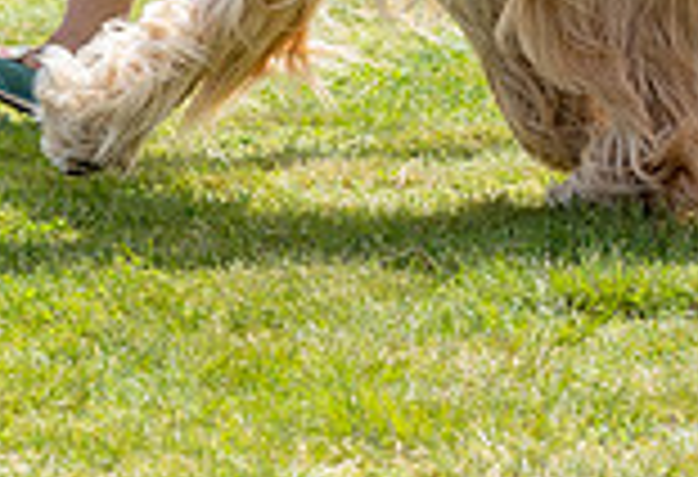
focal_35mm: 409
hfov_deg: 5.0
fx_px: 7993
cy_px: -306
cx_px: 341
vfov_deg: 3.4
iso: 100
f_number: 3.5
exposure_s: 1/1000
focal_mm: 105
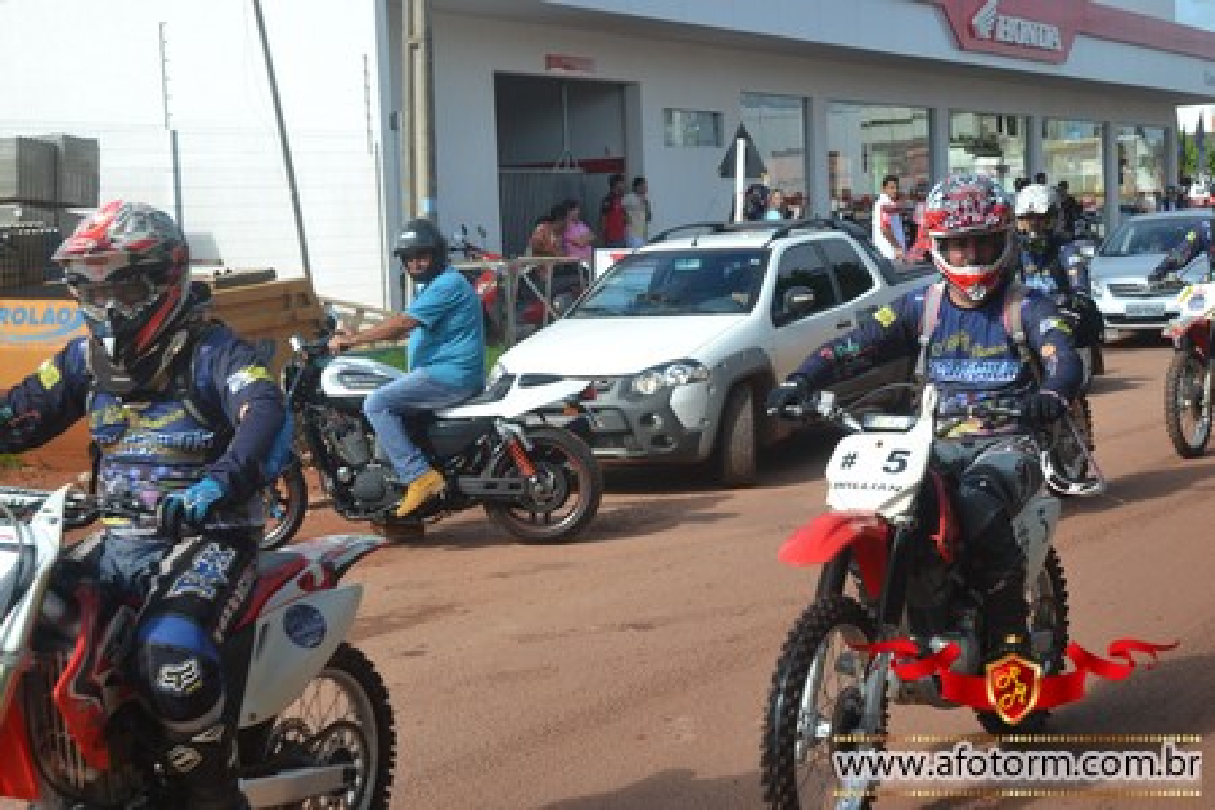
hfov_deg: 33.4
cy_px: 405
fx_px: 2025
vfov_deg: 22.6
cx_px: 608
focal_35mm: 60
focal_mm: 40
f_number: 8
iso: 100
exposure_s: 1/250
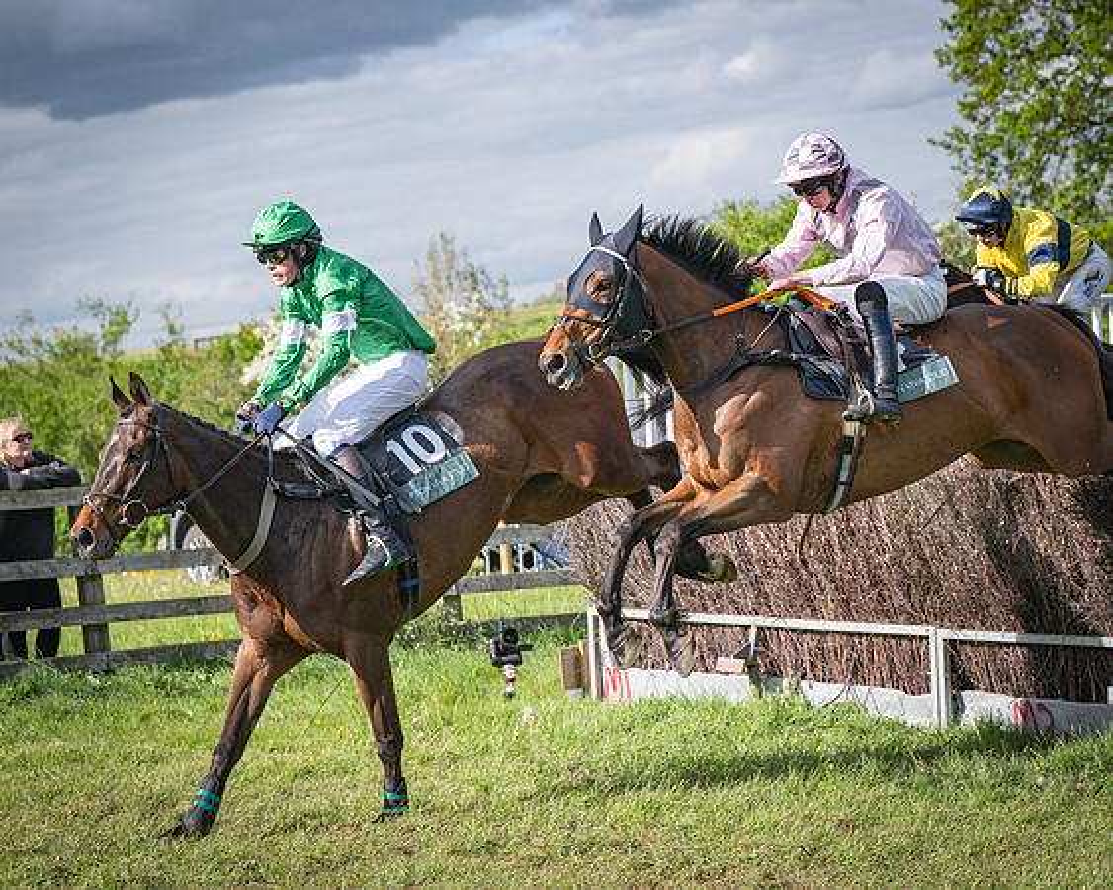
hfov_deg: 16.3
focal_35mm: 118
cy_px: 445
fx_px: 3896
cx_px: 556
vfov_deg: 13.0
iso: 400
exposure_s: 1/3200
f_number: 4
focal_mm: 70
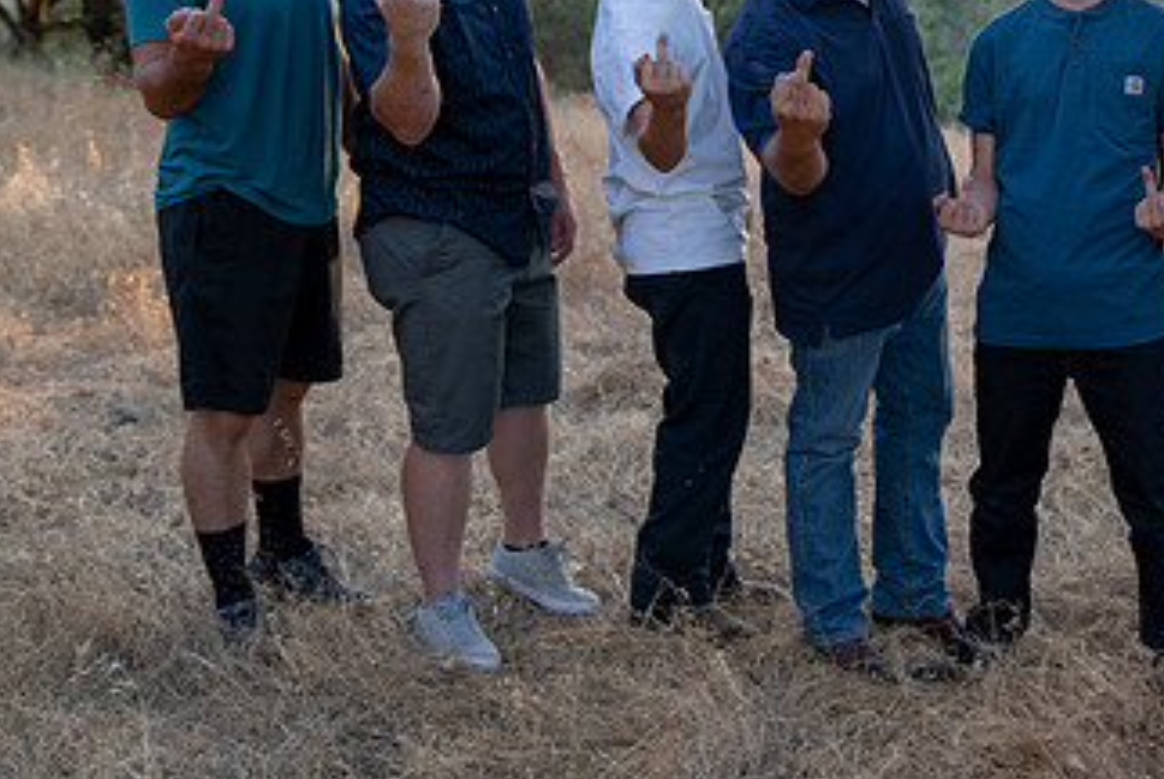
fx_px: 1974
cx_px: 905
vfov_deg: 22.0
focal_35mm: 61
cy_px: 160
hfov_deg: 32.1
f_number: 2.8
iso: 200
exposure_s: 1/125
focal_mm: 34
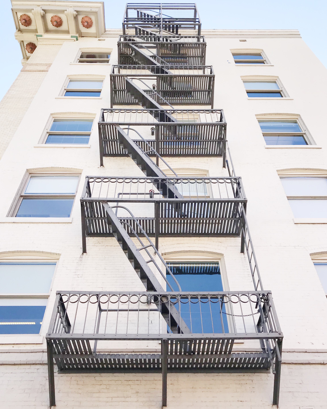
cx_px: 160
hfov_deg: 48.5
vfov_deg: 58.8
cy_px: 198
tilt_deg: +47.8
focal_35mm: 30
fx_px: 363
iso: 20
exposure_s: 1/798
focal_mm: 3.99
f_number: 1.8
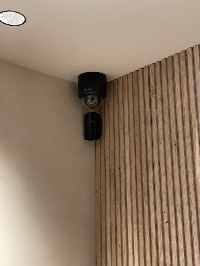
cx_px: 100
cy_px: 133
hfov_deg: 28.0
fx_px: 401
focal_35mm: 52
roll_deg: +0.9
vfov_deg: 36.8
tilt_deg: +15.8
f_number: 2
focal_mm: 6
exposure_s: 1/50
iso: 320
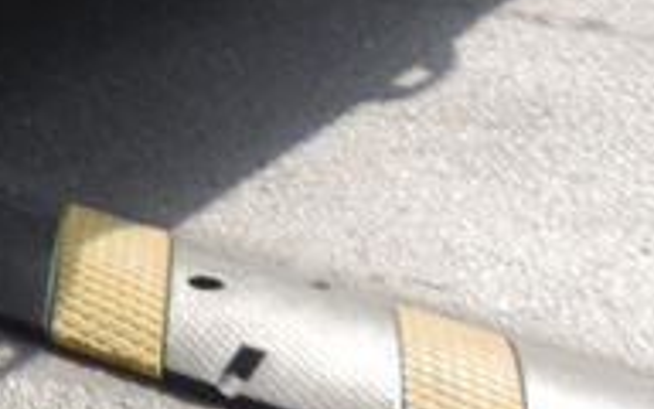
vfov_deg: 7.4
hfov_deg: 11.5
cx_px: -514
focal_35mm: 170
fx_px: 3030
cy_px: -470
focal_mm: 4.3
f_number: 3
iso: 80
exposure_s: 1/800
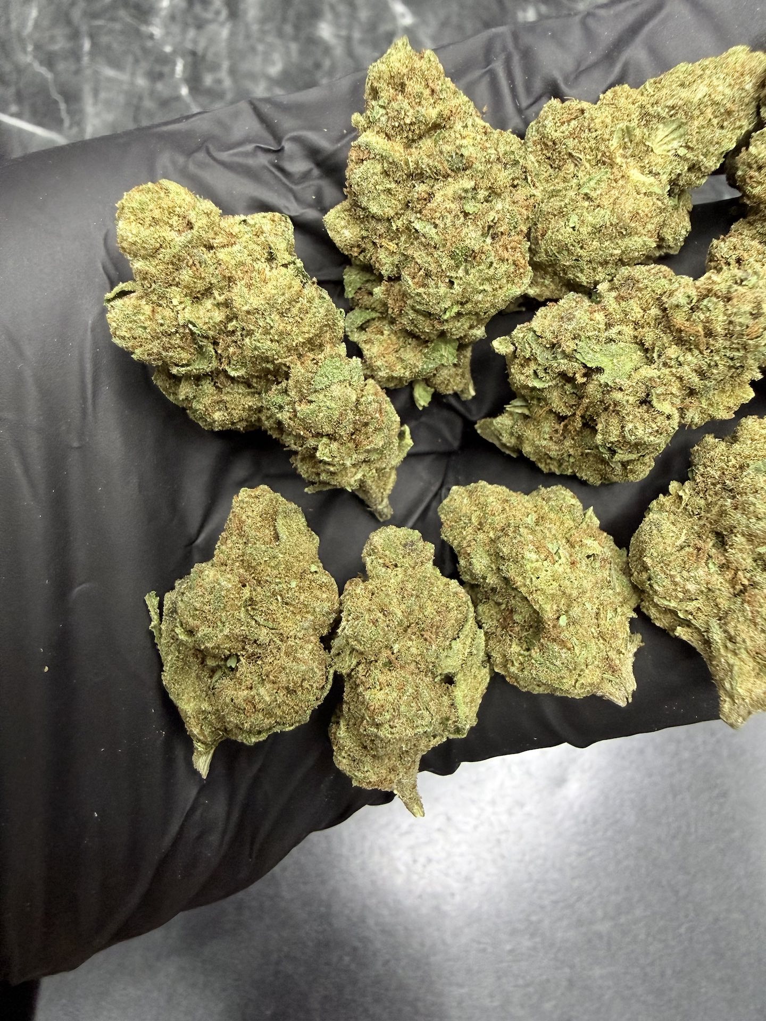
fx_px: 708
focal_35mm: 24
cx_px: 383
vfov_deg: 71.6
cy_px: 510
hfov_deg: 56.8
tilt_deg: -71.2
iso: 250
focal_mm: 2.22
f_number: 2.2
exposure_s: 1/48
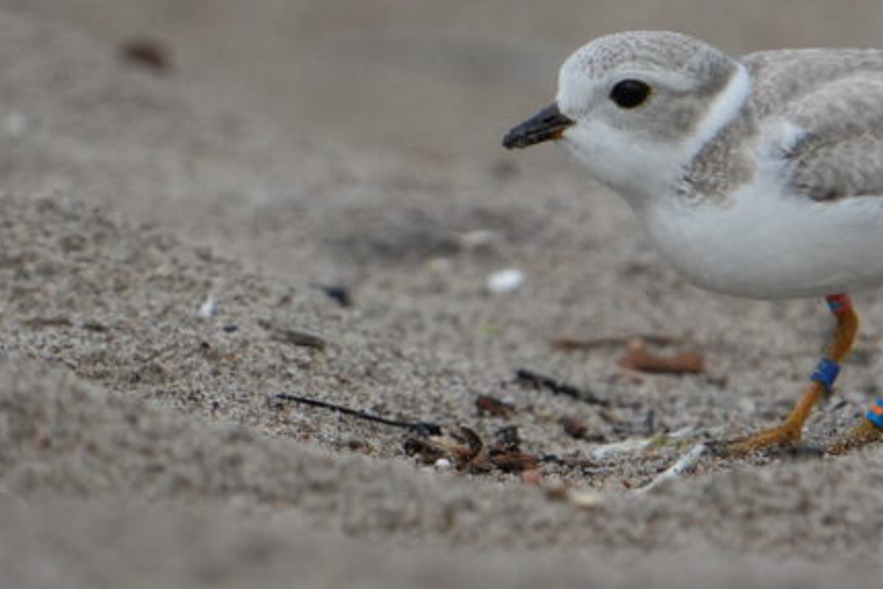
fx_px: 52657
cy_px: 240
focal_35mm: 2147
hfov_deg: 1.0
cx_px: 580
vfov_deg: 0.6
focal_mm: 600
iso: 640
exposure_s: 1/1600
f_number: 6.3
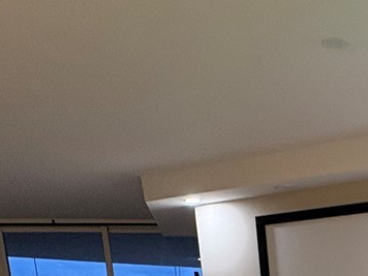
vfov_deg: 19.6
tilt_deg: -10.2
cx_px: 460
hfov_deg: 26.7
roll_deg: +1.4
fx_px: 670
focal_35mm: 63
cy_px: 439
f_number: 2.2
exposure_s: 1/60
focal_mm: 2.22
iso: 320
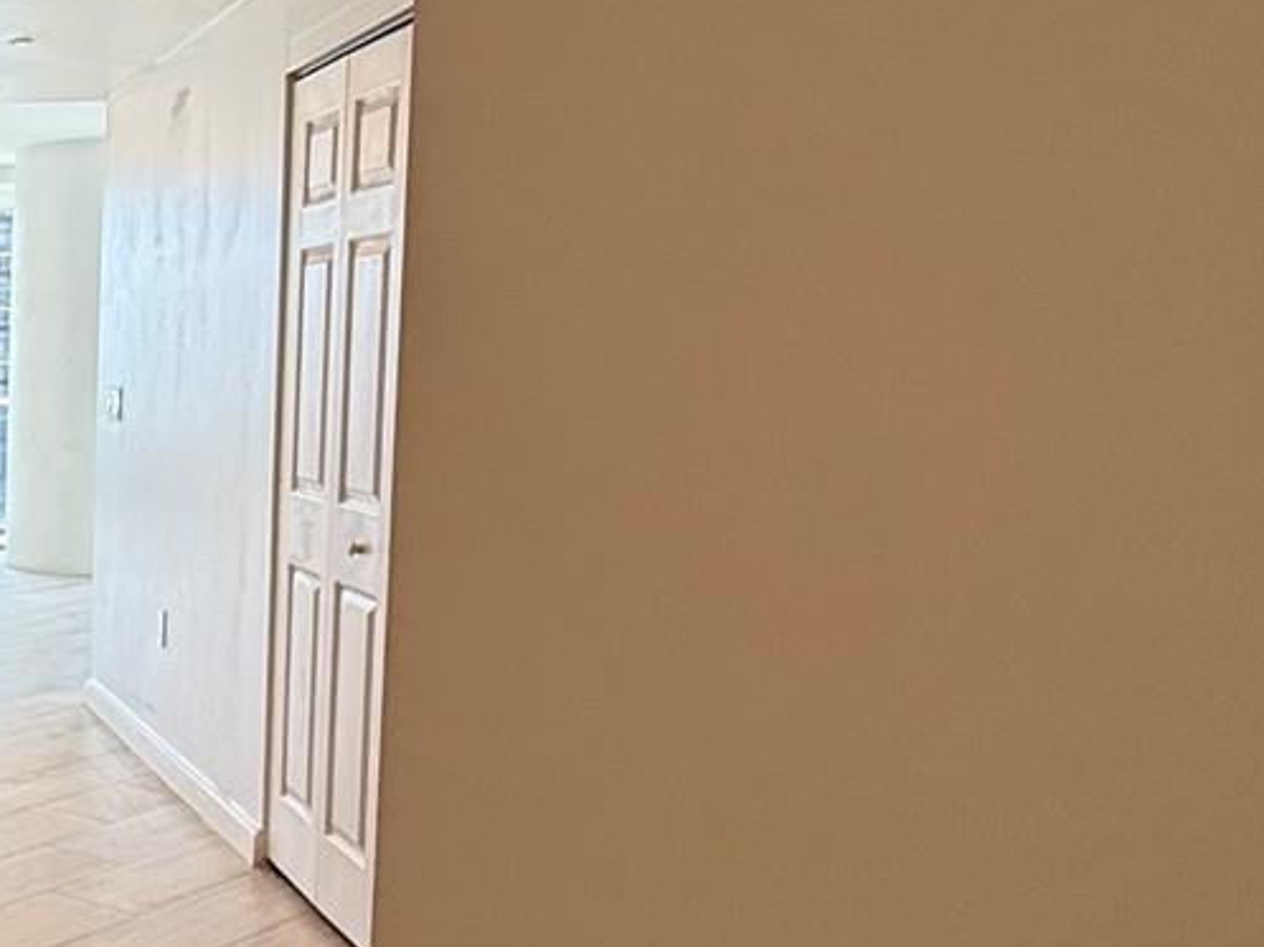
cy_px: 493
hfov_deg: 31.2
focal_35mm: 45
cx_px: -431
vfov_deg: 32.2
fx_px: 1642
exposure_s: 1/120
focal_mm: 2.22
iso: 125
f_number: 2.2
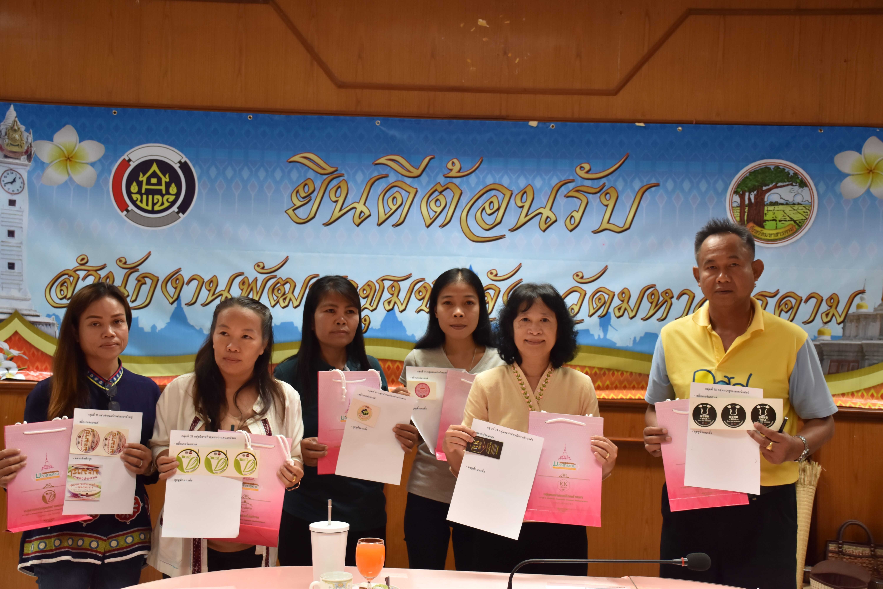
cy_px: 294
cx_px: 442
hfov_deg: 43.6
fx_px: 1104
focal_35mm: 45
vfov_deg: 29.9
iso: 400
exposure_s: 1/50
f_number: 4.5
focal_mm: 30
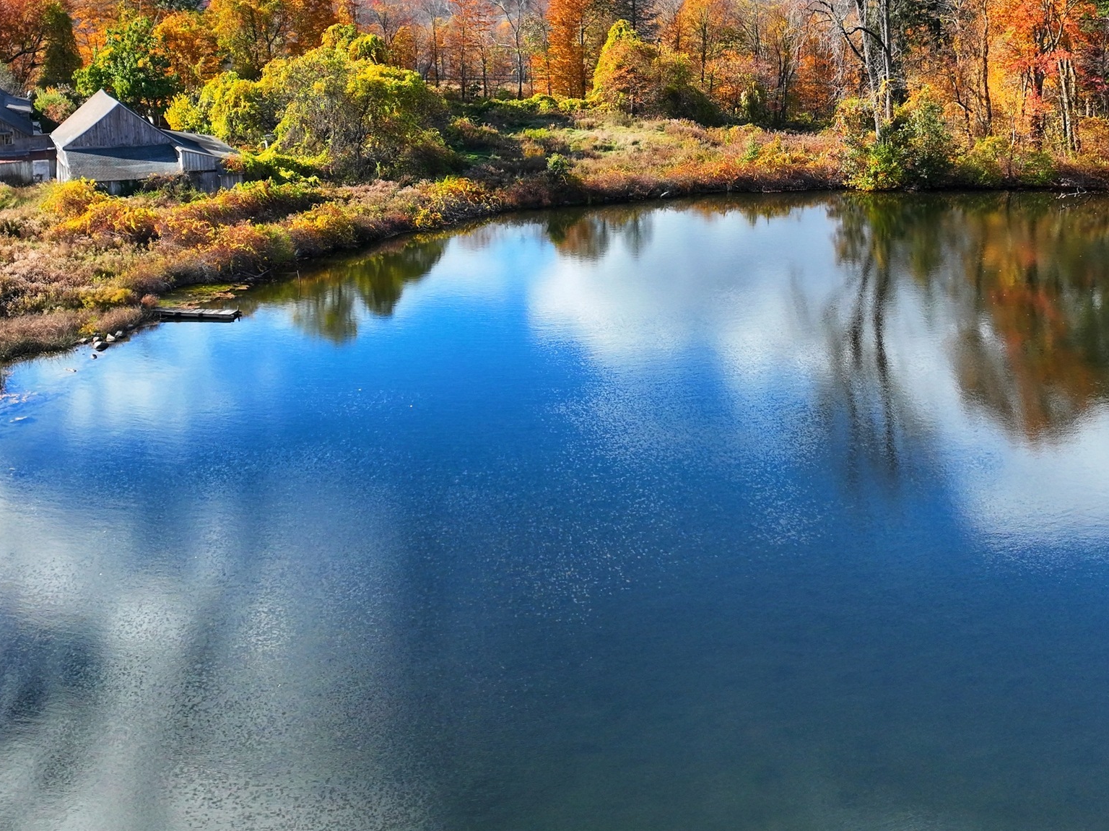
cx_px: 547
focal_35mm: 48
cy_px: 239
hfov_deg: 39.7
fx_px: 1537
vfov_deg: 29.9
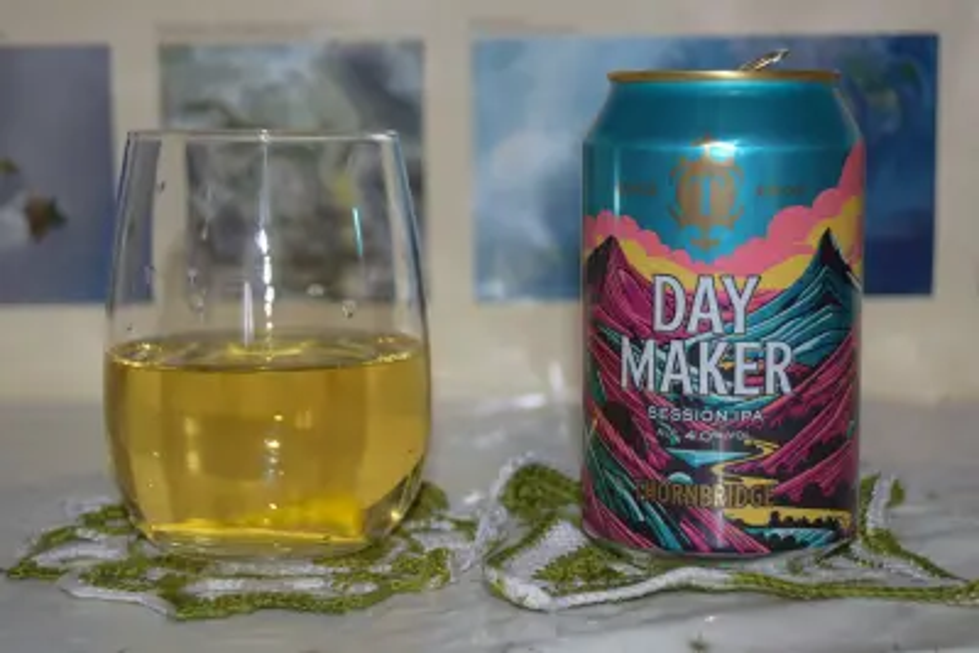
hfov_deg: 27.0
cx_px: 490
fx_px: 2040
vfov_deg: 18.2
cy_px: 326
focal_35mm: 75
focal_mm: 50
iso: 400
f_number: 5.6
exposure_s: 1/60
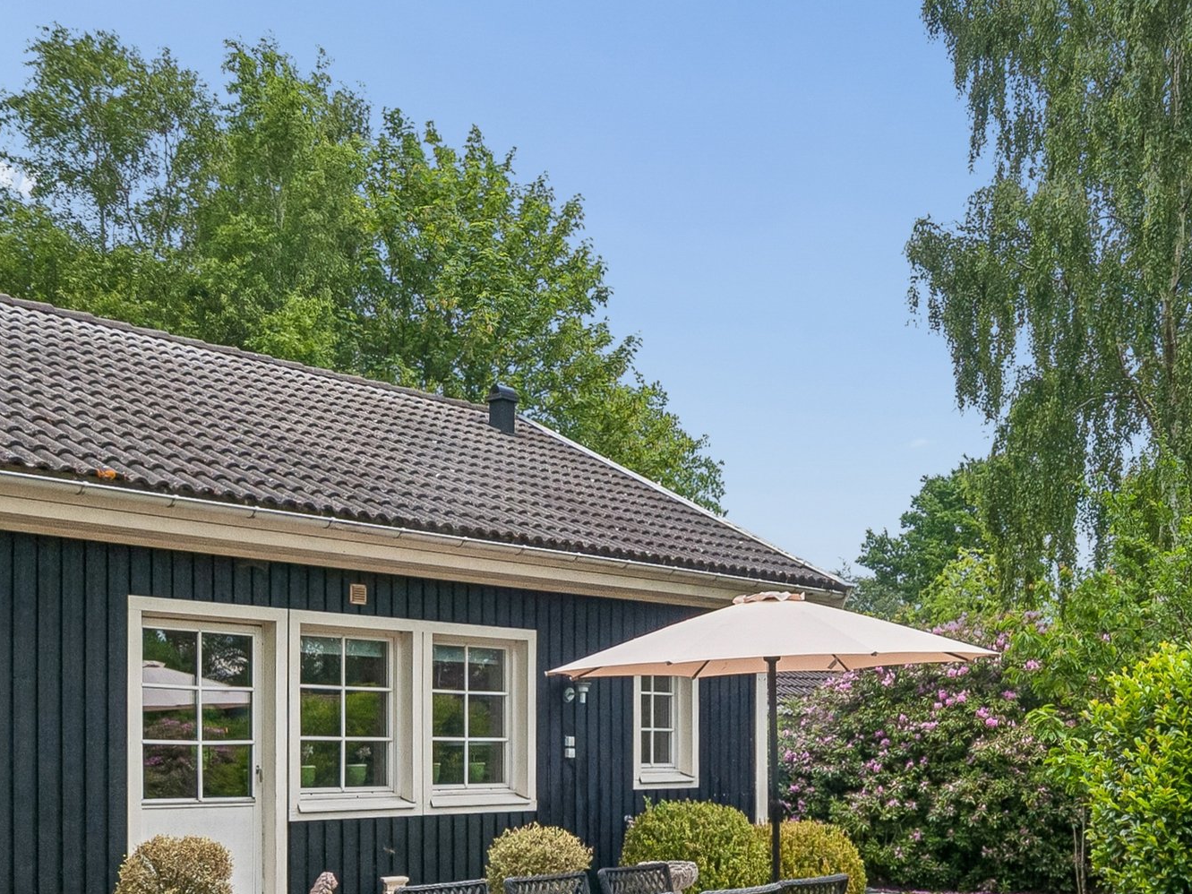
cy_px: 688
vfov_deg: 35.8
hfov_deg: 47.7
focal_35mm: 39
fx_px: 1343
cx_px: 697
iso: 200
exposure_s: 1/250
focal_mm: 12
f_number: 10
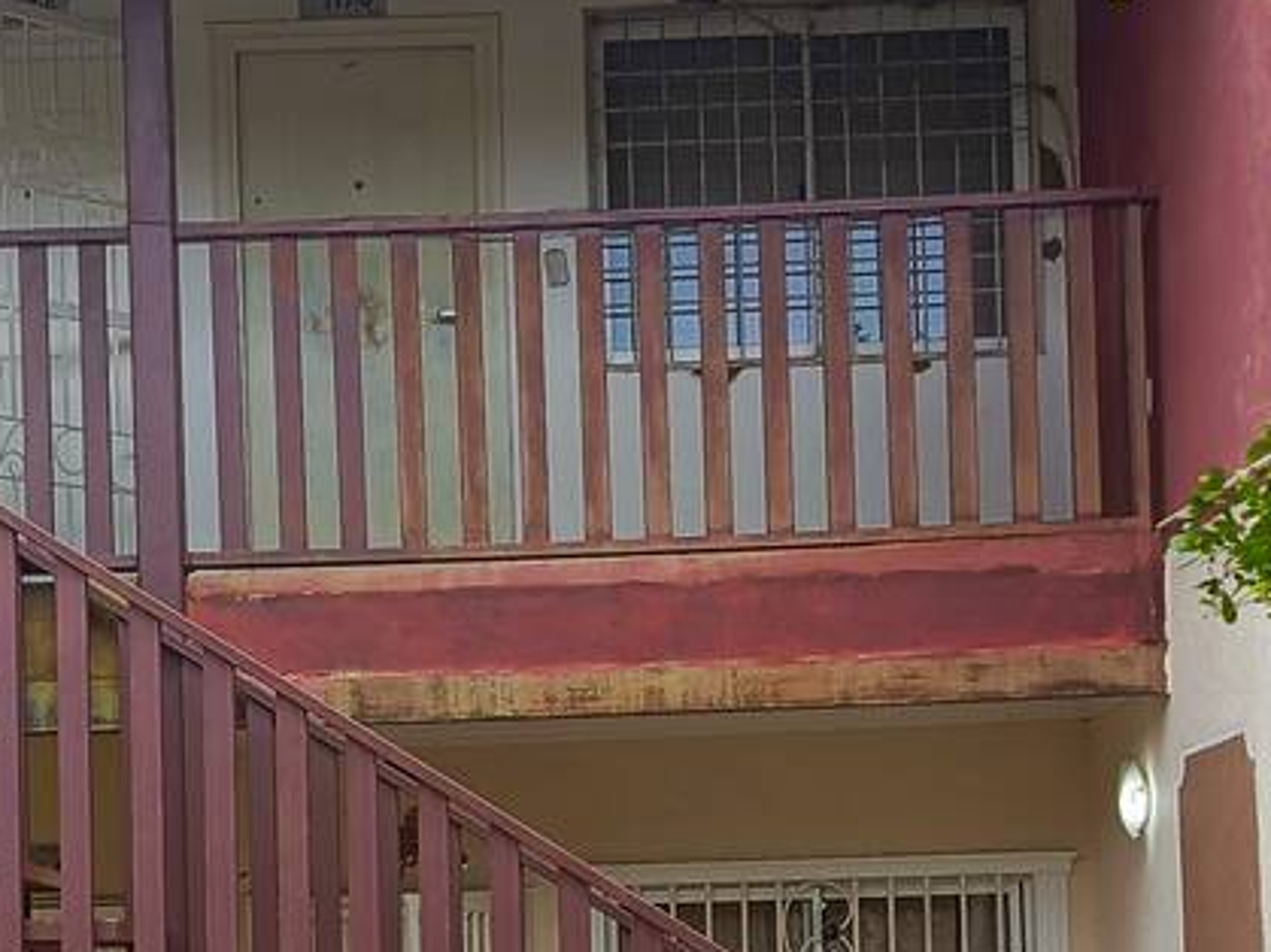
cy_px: 900
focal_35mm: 79
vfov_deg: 18.3
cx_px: 519
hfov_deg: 24.7
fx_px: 2900
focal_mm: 5.25
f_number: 1.75
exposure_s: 1/120
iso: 106
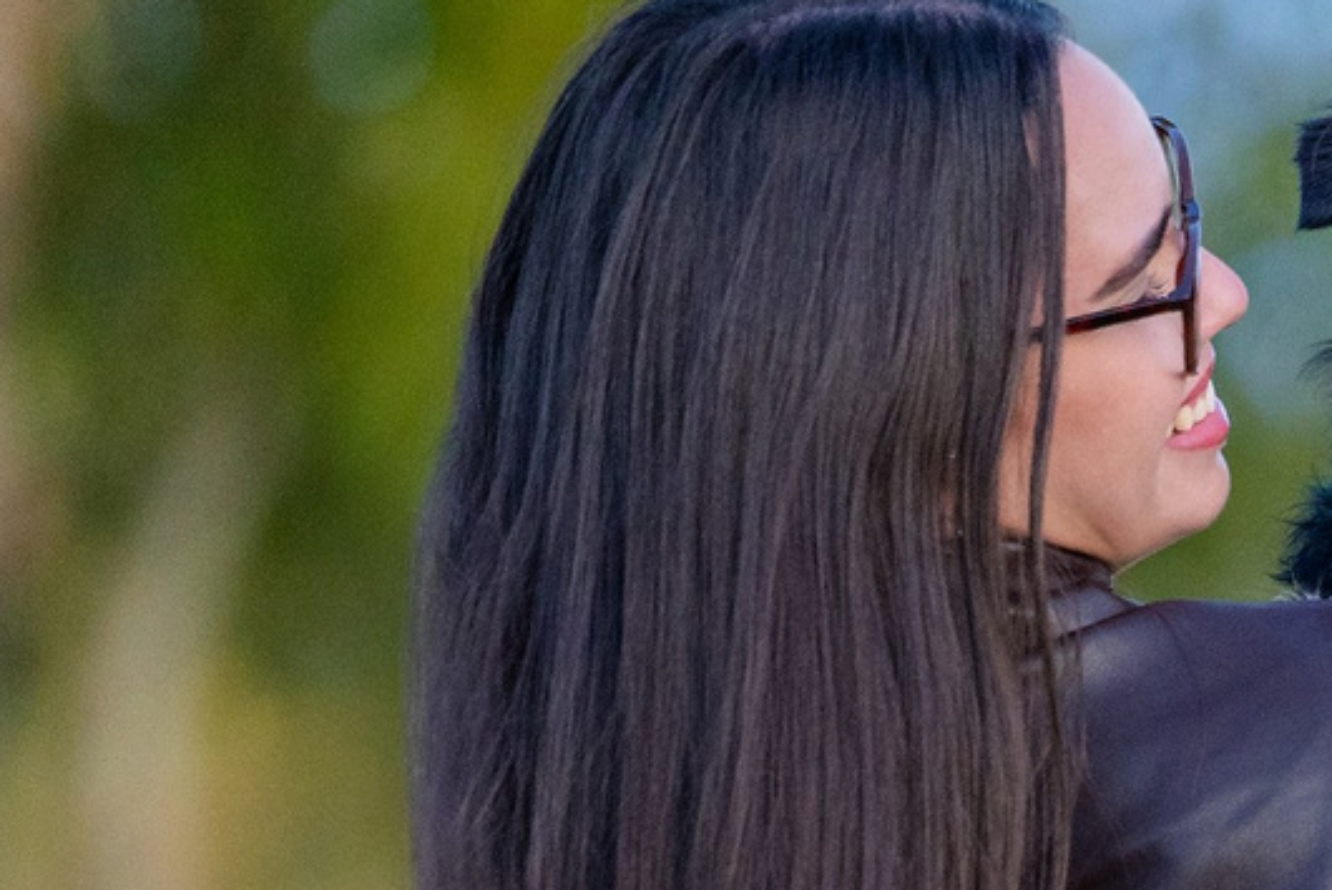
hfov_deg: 2.8
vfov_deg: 1.9
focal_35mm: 724
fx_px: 26801
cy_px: 1030
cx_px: 1508
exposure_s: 1/1000
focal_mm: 150
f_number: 2
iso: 1250
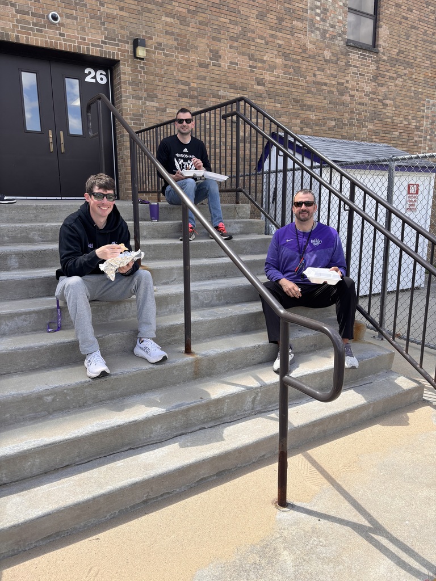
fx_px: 437
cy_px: 290
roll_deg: +0.3
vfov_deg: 67.3
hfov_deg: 53.1
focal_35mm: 26
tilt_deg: -12.6
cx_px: 218
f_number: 1.6
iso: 50
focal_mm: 5.96
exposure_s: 1/1047
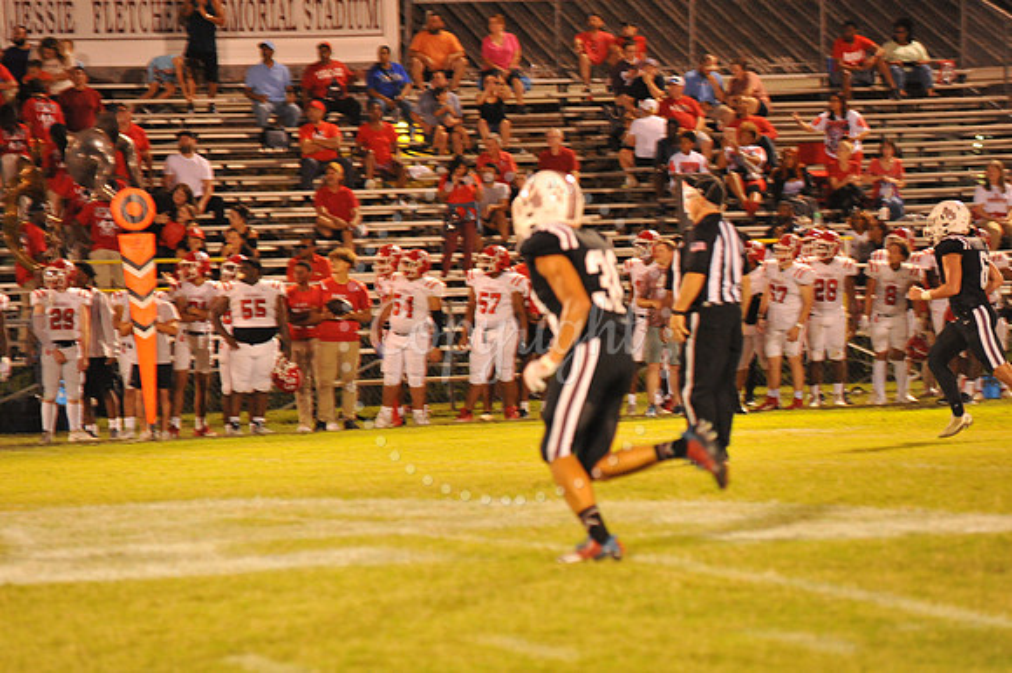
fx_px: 5619
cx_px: 506
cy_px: 336
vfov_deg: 6.9
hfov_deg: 10.3
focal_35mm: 200
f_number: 5
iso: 5000
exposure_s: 1/160
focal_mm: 200
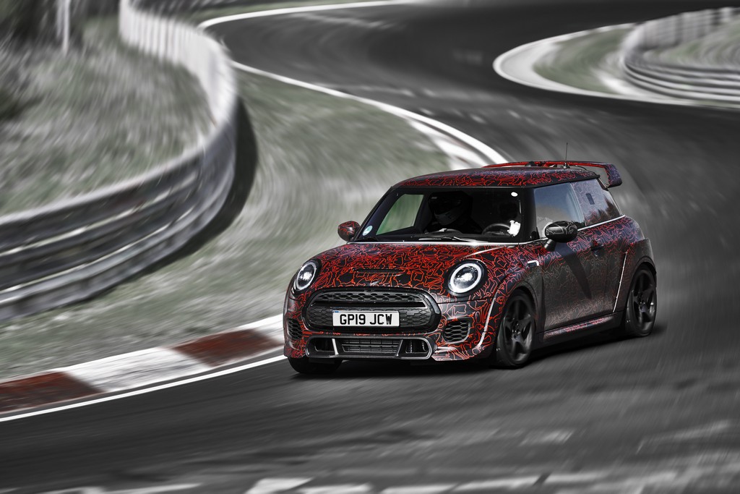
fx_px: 4111
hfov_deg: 10.3
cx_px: 370
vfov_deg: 6.9
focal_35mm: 200
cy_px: 247
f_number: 2.8
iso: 400
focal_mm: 200
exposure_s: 1/2000
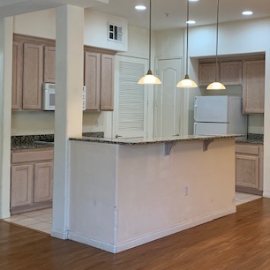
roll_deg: -0.9
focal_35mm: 48
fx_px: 424
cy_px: 112
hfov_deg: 35.1
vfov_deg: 35.3
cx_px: 176
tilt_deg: +0.1
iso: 64
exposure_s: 1/60
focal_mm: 4.25
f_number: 1.8
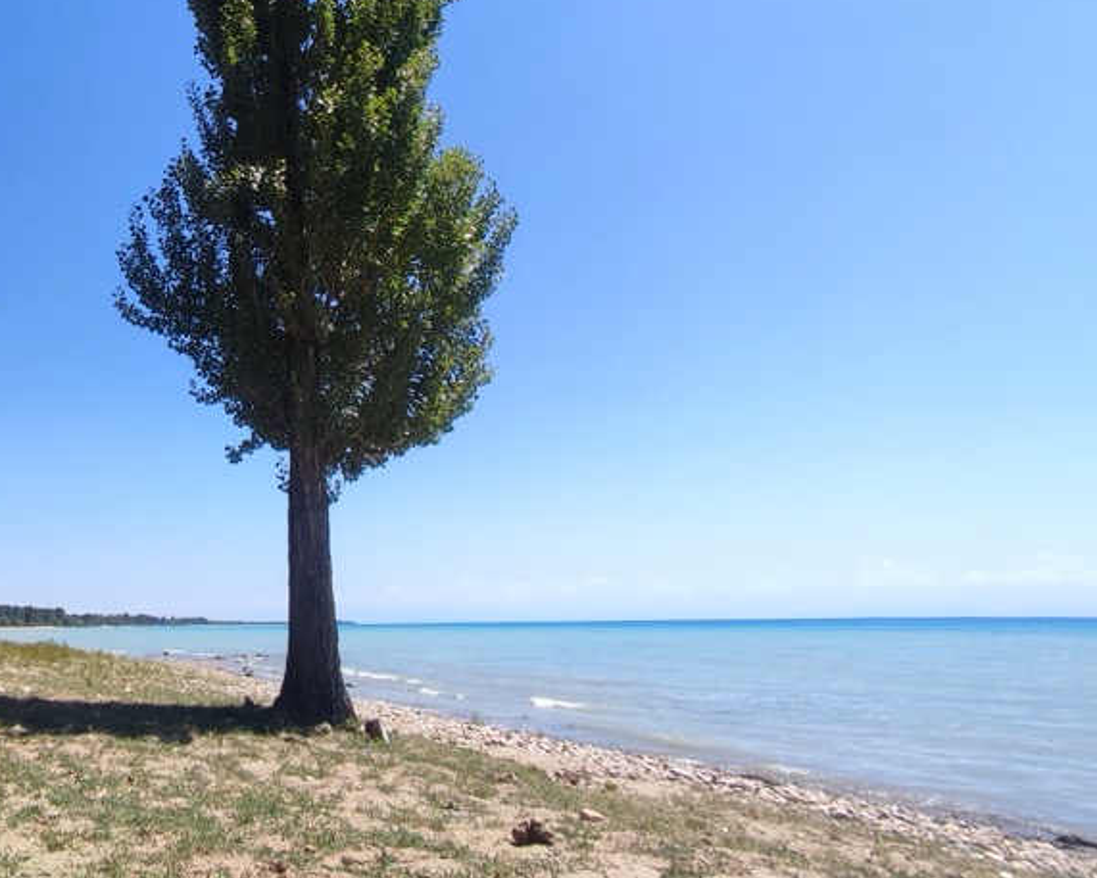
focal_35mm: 28
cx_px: 146
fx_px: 909
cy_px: 141
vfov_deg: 47.8
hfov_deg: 55.4
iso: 50
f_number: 2.2
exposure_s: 1/1073
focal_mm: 1.65
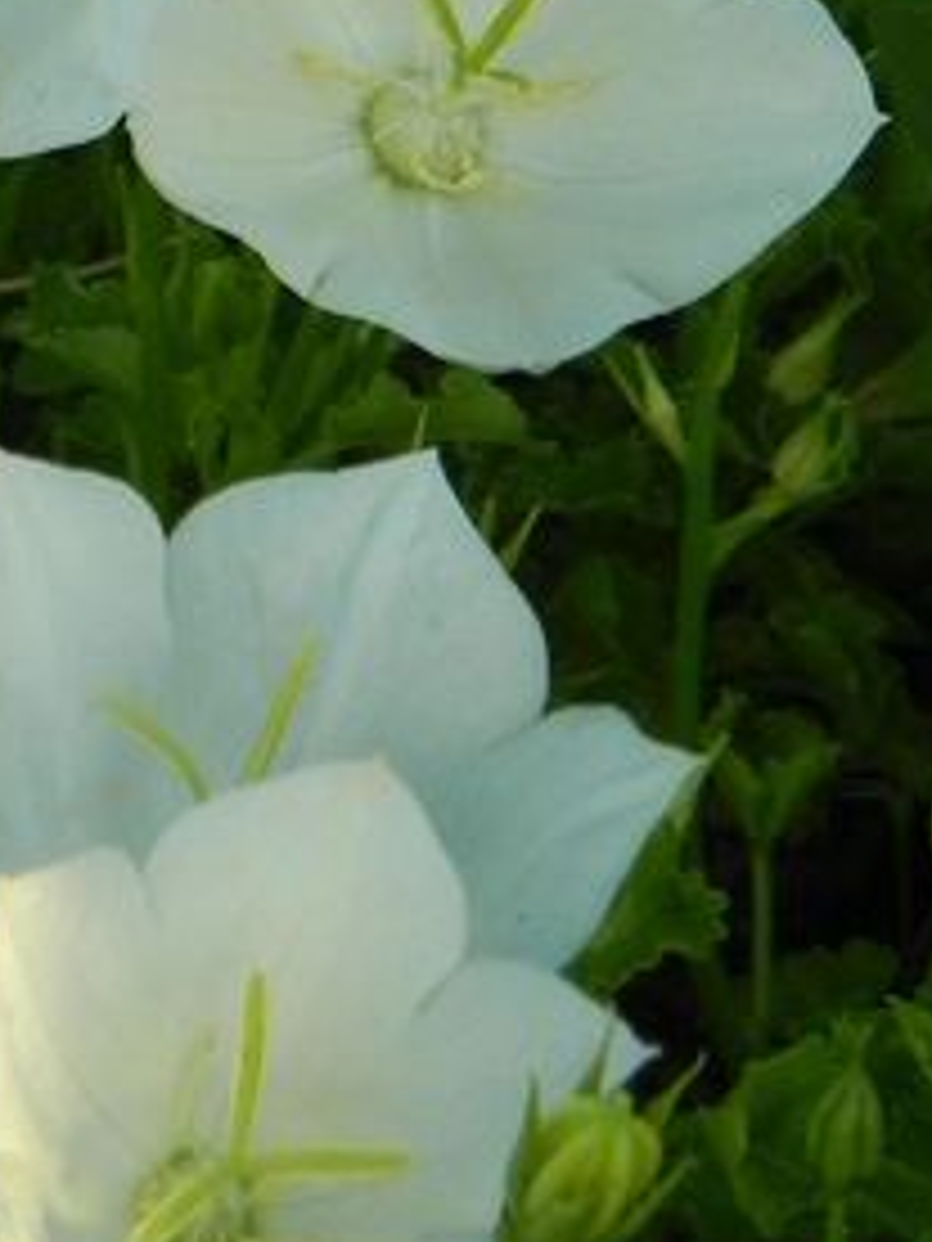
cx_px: 572
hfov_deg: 4.0
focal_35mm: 374
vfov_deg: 5.3
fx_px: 13426
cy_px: -495
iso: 160
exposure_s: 1/320
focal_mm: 23
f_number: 5
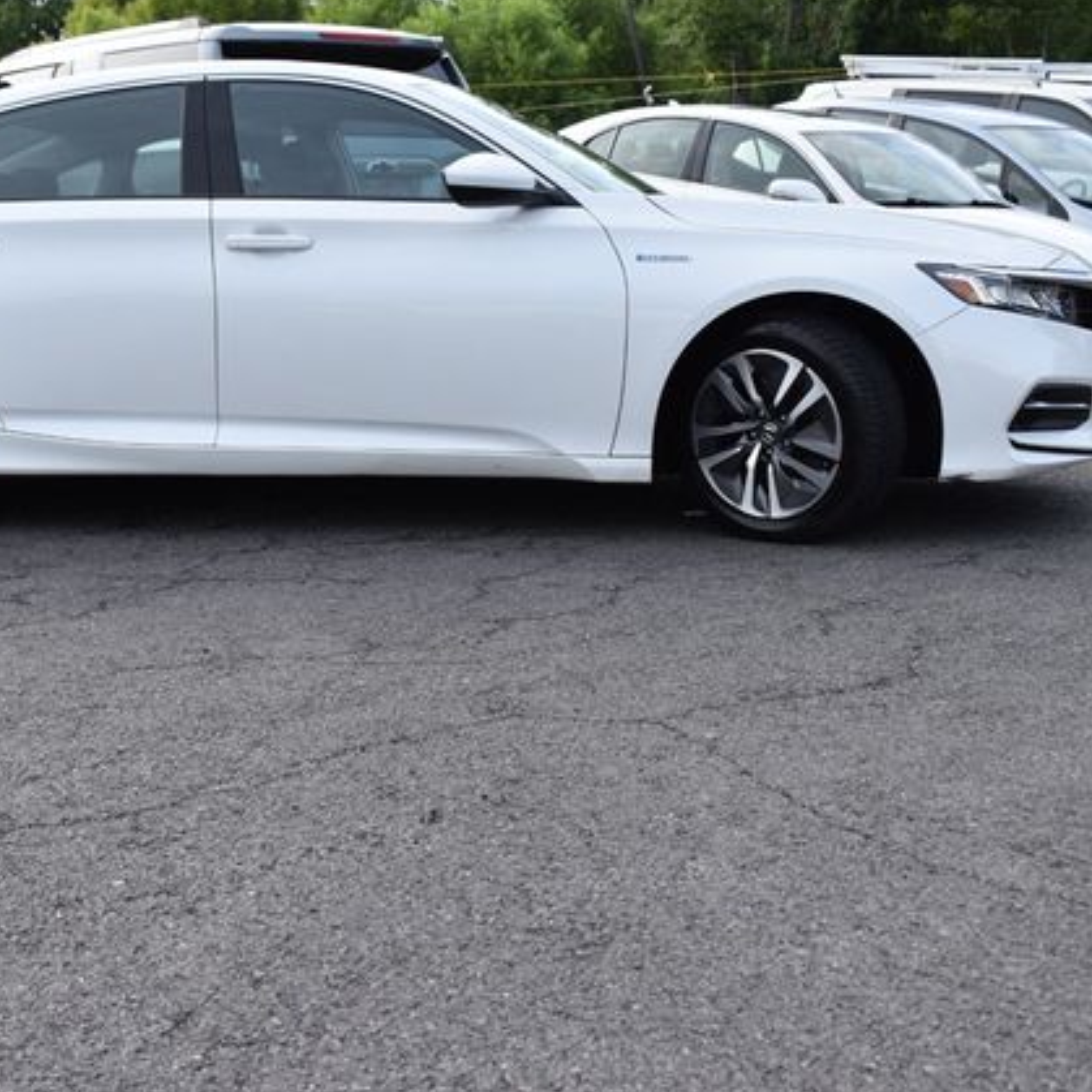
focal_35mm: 49
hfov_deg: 34.5
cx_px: 344
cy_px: 539
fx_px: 1736
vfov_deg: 34.9
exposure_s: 1/320
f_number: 7.1
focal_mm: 25
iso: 200
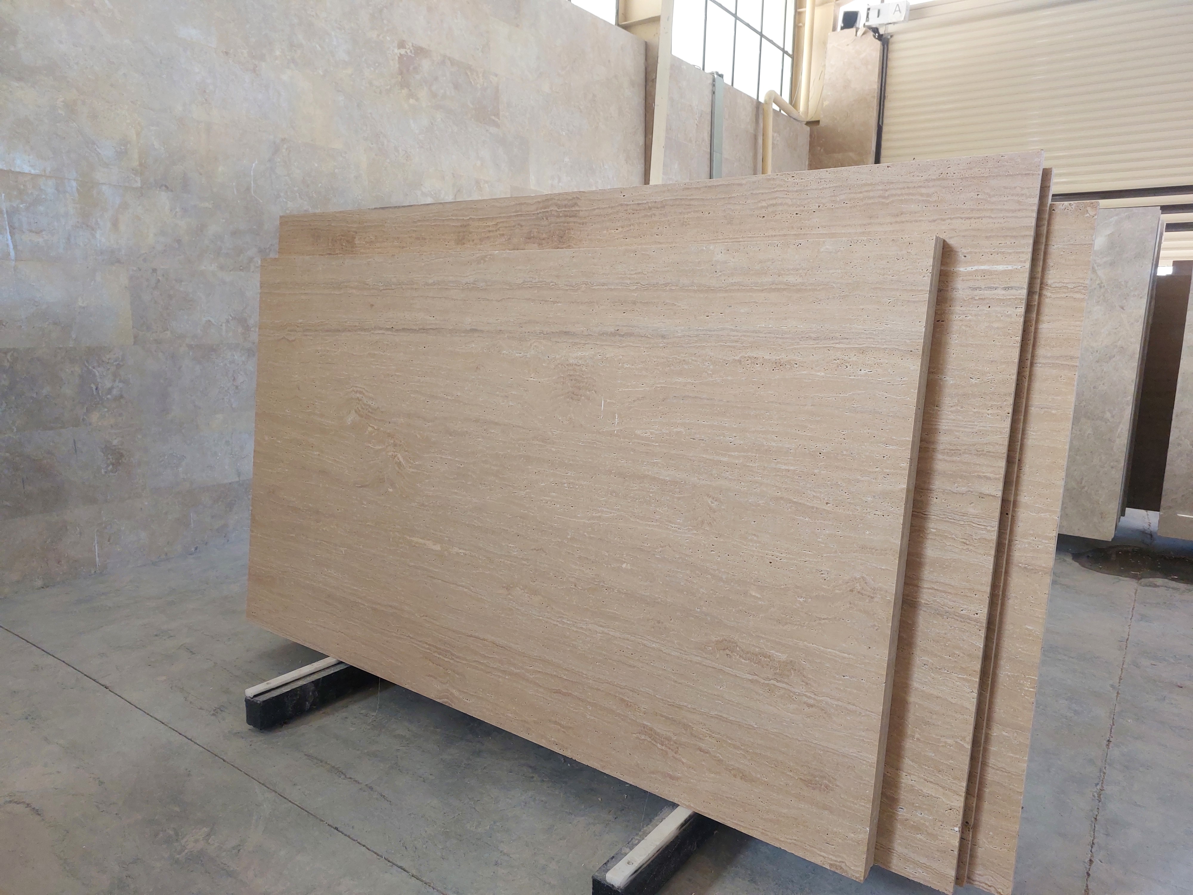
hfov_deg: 73.9
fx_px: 793
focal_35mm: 23
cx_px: 596
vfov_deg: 58.9
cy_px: 448
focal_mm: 5.06
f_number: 1.8
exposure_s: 1/120
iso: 160
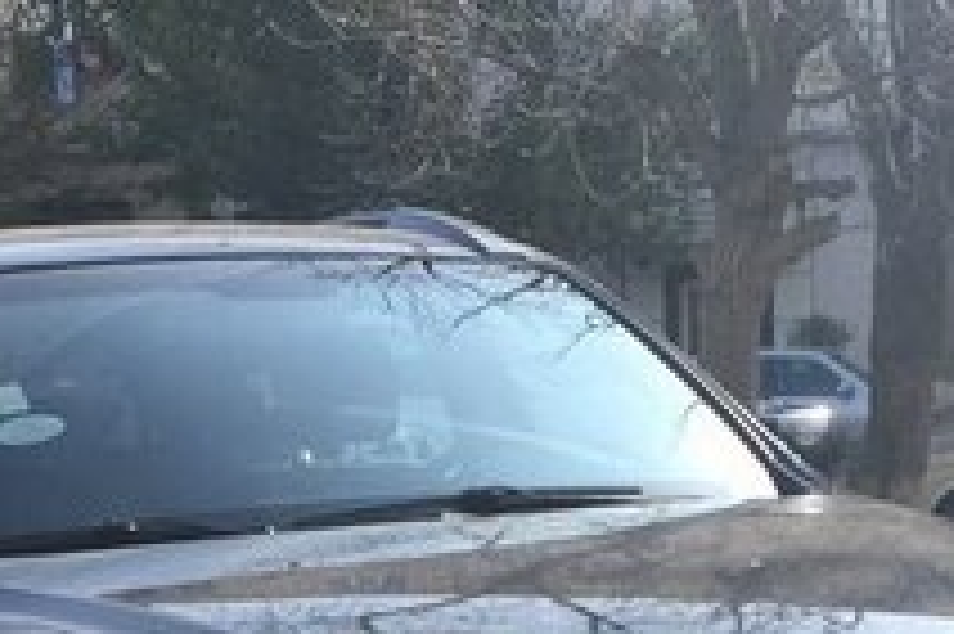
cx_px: 544
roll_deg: +0.7
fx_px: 2489
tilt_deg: -15.0
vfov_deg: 13.6
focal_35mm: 94
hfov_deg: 21.7
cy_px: 960
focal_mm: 4.15
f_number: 2.2
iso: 25
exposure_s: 1/725
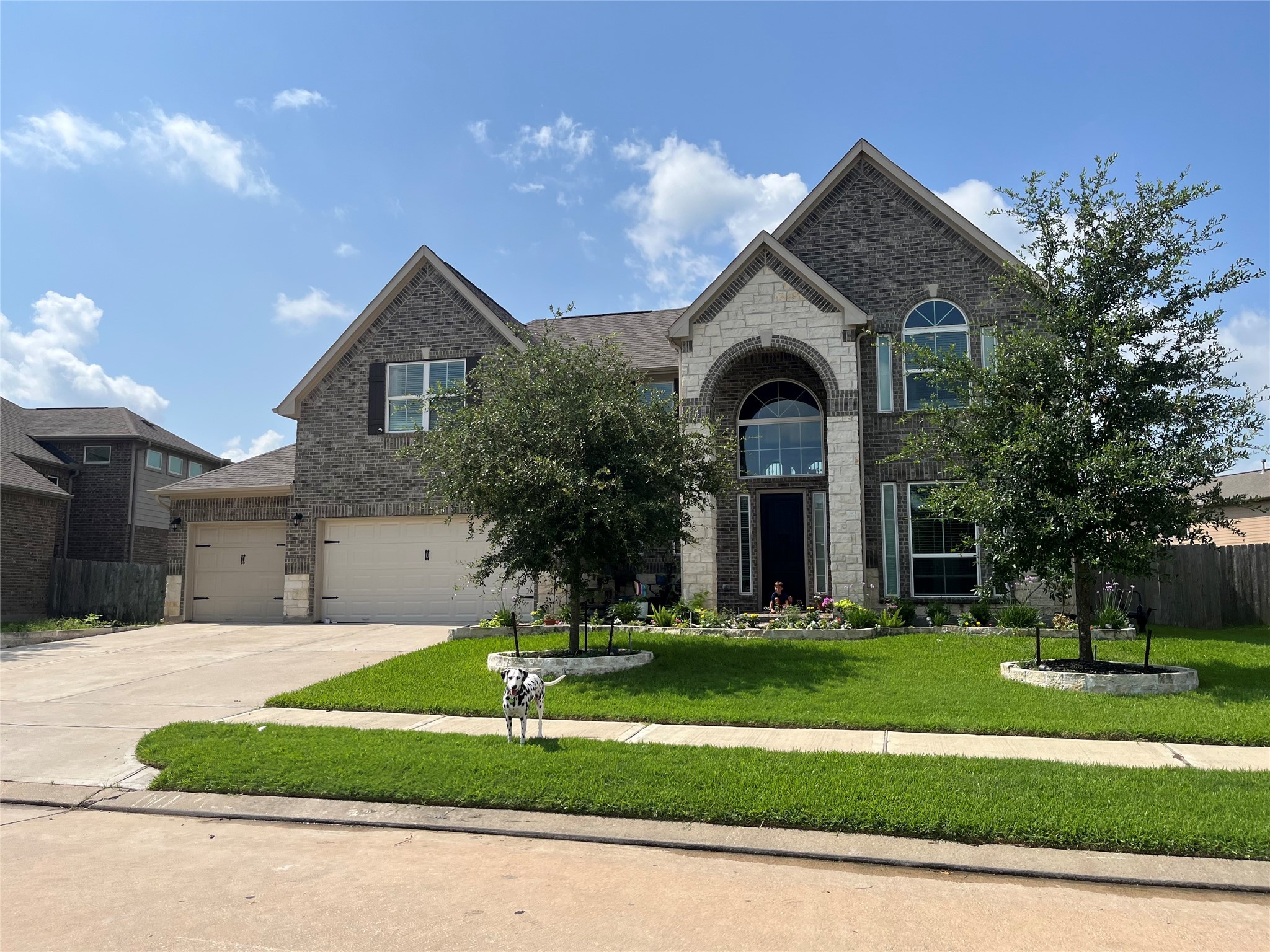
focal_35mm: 26
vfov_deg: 53.1
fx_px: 954
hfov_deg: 67.3
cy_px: 476
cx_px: 635
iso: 50
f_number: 1.6
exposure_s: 1/4854
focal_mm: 5.1
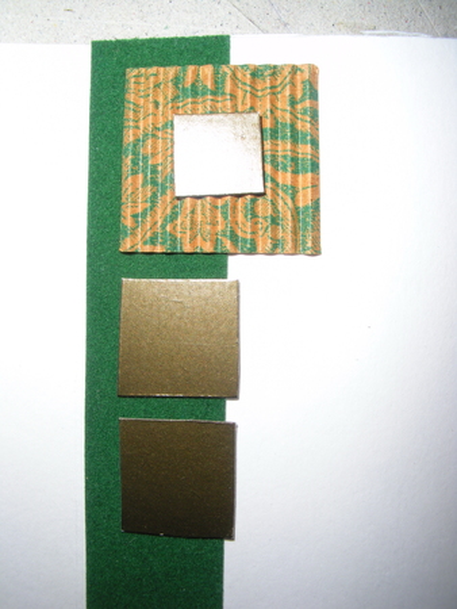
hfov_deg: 39.7
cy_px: 304
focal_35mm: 36
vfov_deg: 51.3
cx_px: 228
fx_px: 633
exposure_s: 1/60
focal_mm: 6.3
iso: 64
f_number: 5.6
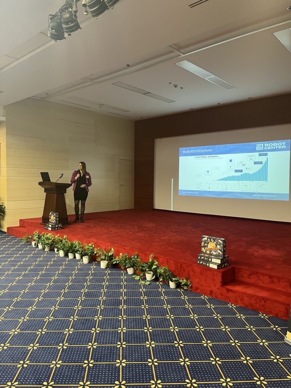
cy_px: 194
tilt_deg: -2.5
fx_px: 291
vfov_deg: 67.3
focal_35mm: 26
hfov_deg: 53.1
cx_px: 146
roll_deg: -0.3
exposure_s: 1/50
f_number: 1.6
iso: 250
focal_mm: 5.1
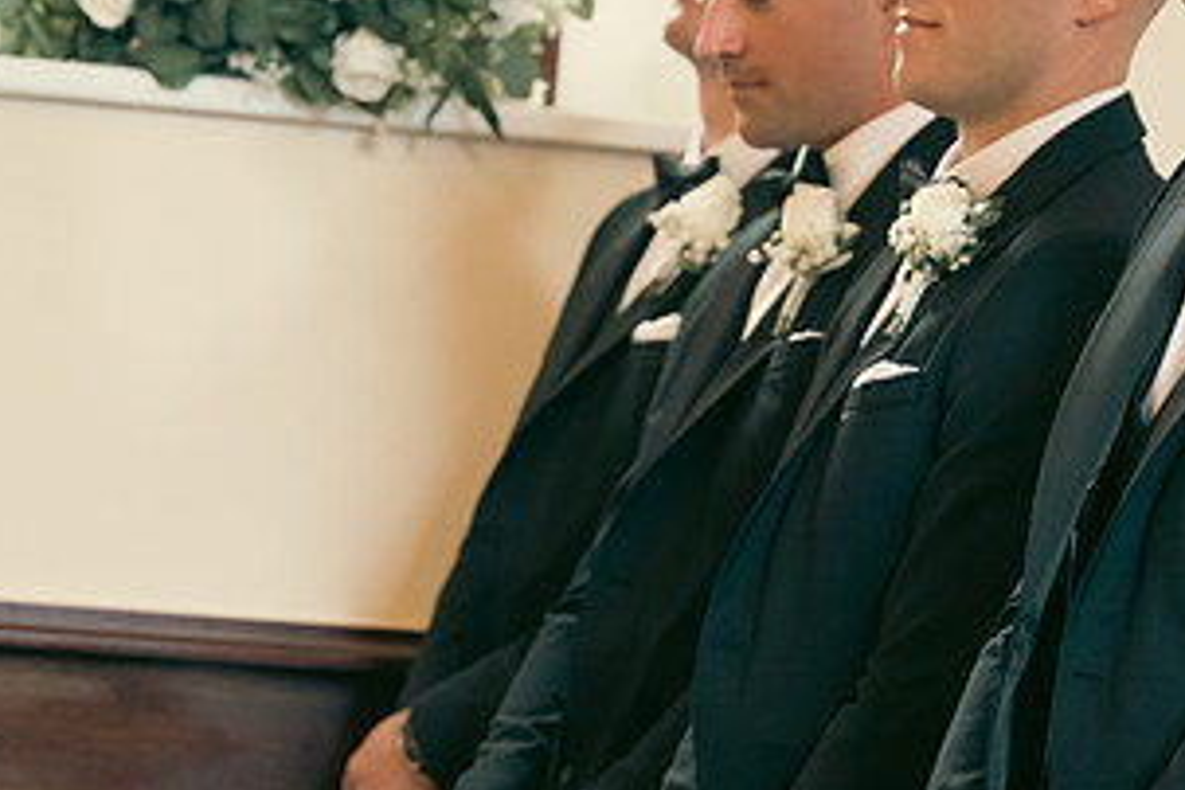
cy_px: 338
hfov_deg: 10.2
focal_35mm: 201
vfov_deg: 6.8
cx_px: 1107
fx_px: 6616
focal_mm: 70
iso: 4000
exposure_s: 1/200
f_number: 3.5
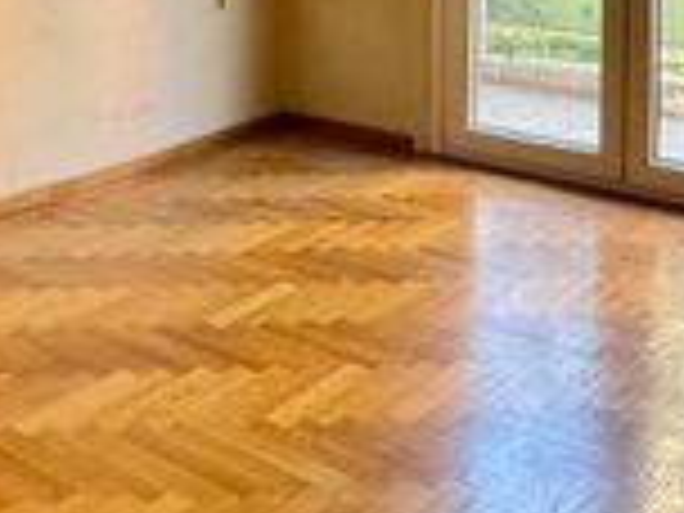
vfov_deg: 22.5
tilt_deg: -1.3
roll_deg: -0.1
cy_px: -135
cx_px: 202
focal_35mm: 59
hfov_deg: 32.3
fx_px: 1166
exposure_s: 1/99
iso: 160
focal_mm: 2.22
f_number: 2.2
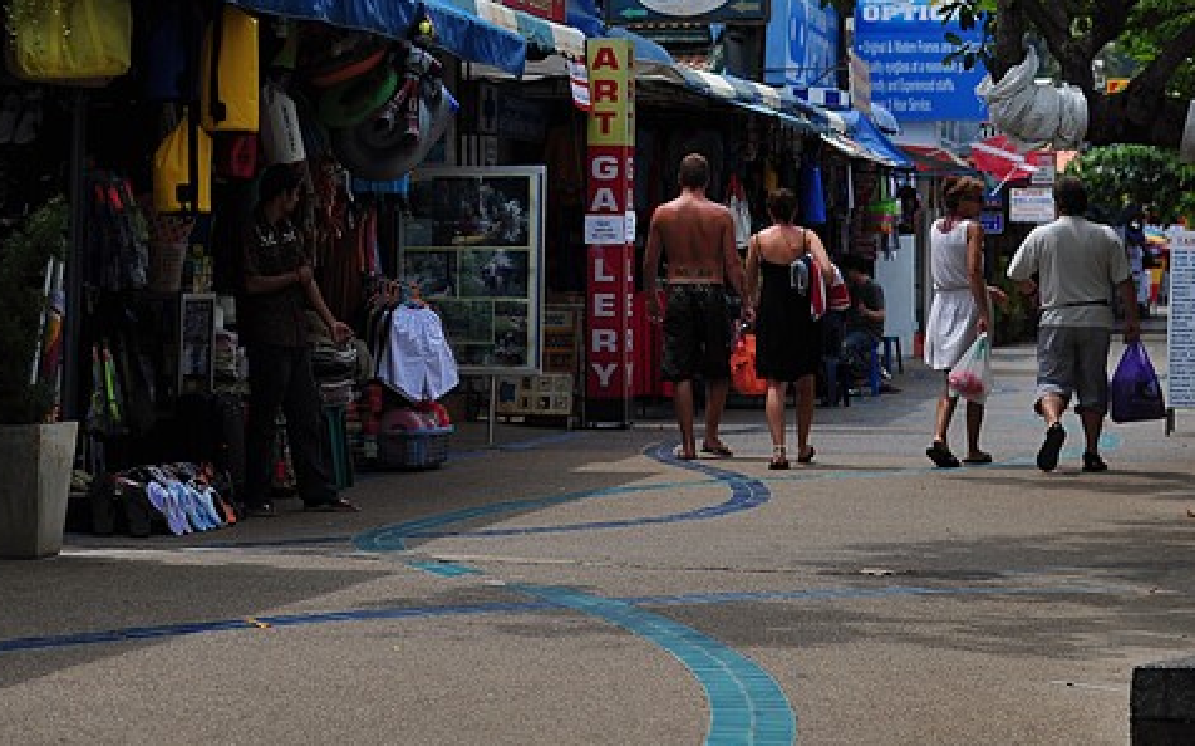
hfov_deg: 23.0
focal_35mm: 90
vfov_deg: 14.4
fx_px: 2925
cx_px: 404
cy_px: 104
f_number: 2.8
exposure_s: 1/4000
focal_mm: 35
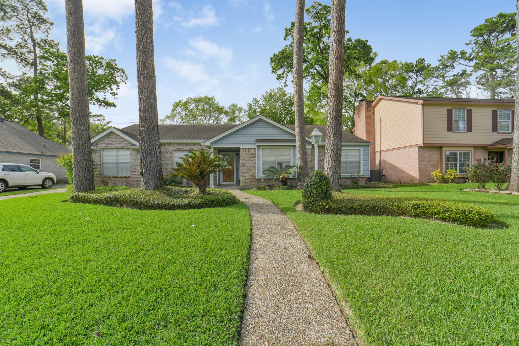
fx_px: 202
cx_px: 260
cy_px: 173
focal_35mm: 14
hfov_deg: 104.2
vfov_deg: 81.2
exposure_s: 1/400
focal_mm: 14
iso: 500
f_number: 11
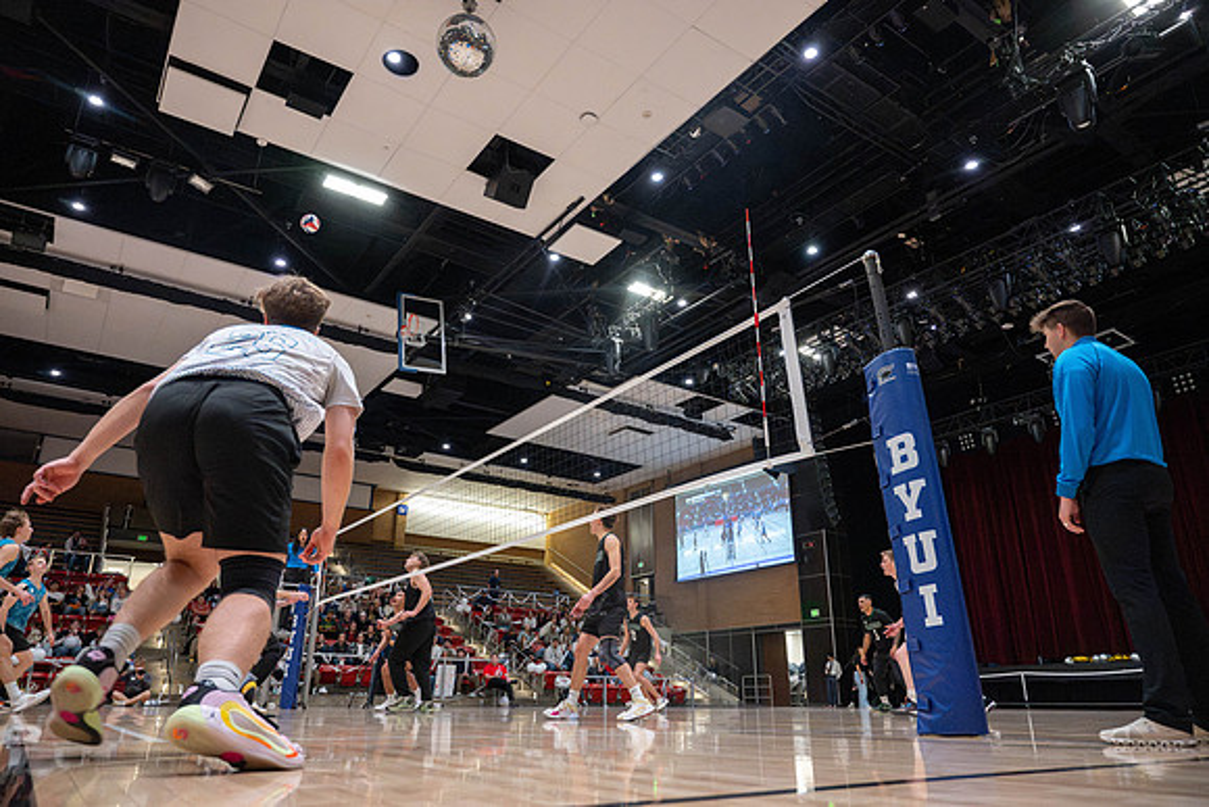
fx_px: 806
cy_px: 404
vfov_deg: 53.2
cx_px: 604
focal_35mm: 24
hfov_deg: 73.7
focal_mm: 24
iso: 8000
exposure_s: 1/640
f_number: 4
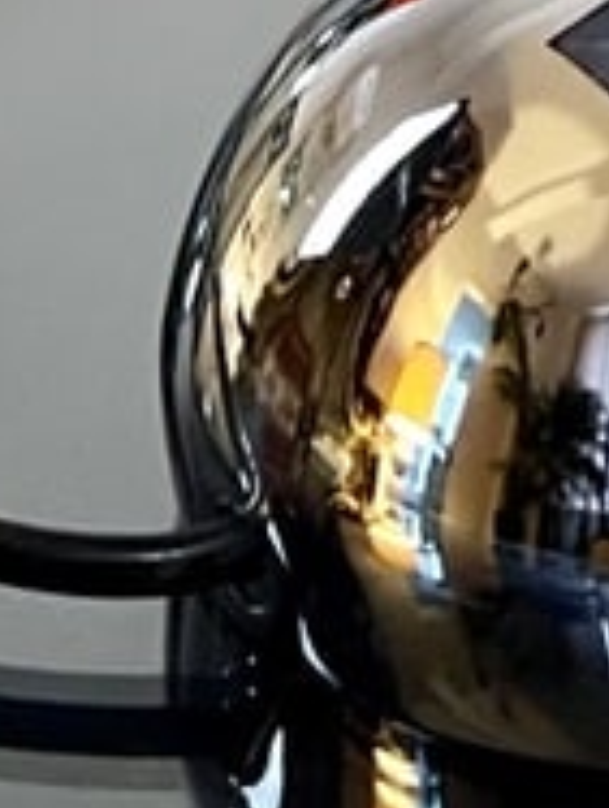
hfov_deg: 10.4
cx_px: 505
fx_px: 3320
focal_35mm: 142
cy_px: -977
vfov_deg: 11.9
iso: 400
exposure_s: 1/50
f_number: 1.5
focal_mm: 5.7
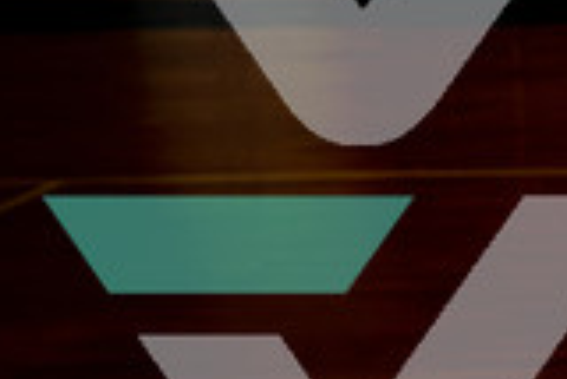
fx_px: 2680
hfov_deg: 11.4
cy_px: -44
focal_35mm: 170
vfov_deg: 8.0
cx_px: 957
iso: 250
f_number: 5.6
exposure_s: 1/250
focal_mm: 47
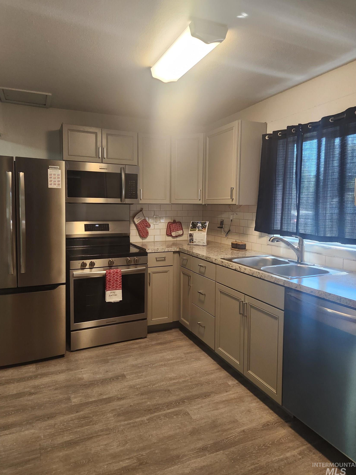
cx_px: 176
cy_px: 239
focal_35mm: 24
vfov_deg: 71.6
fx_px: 329
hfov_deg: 56.8
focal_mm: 5.4
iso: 200
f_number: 1.8
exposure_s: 1/120
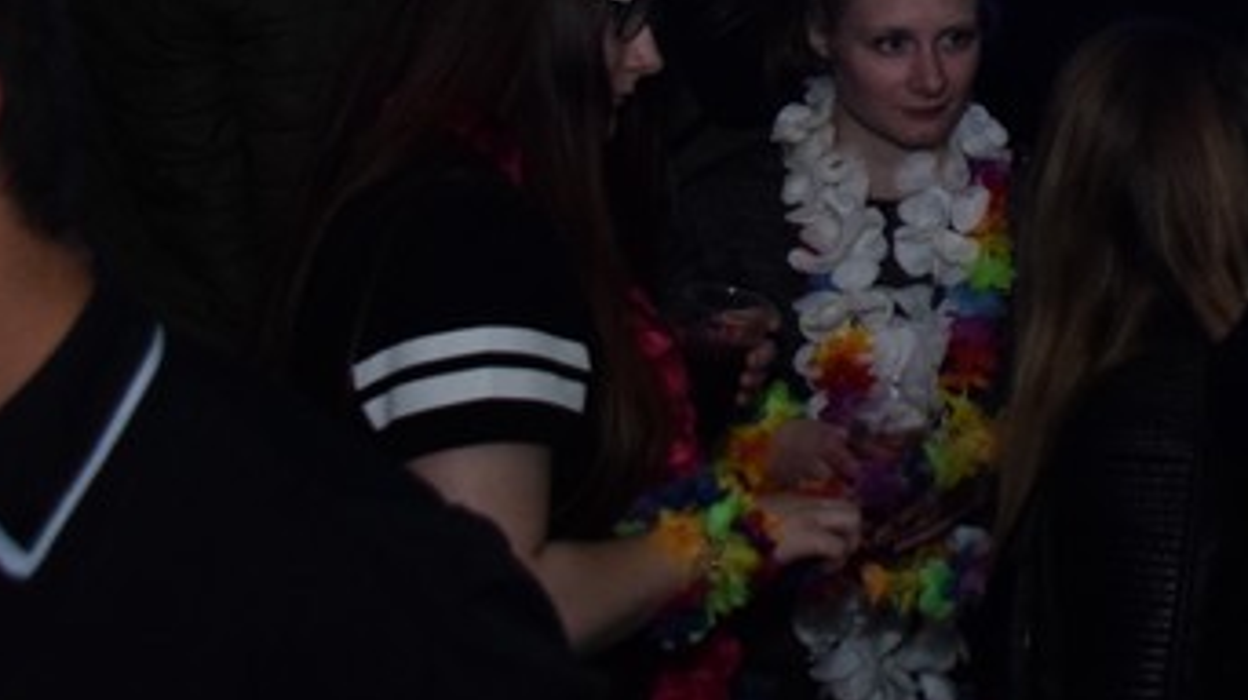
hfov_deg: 20.2
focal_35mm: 98
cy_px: -394
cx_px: 1578
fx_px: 3227
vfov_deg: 11.8
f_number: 3.5
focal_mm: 21
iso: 1600
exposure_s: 1/40
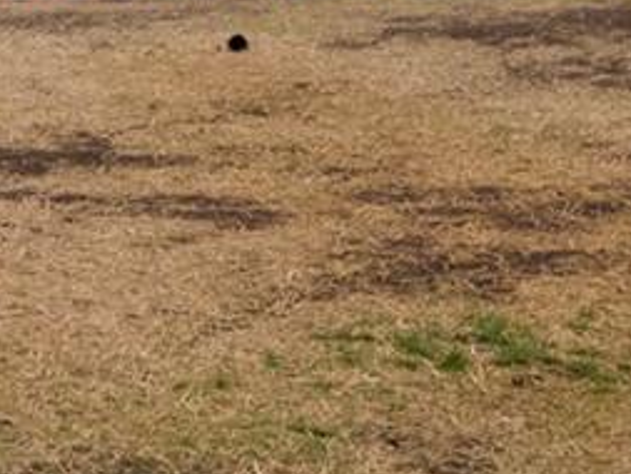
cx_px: -87
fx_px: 2553
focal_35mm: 140
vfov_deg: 10.3
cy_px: -215
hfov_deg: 13.8
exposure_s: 1/1000
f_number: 8
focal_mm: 18
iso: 400
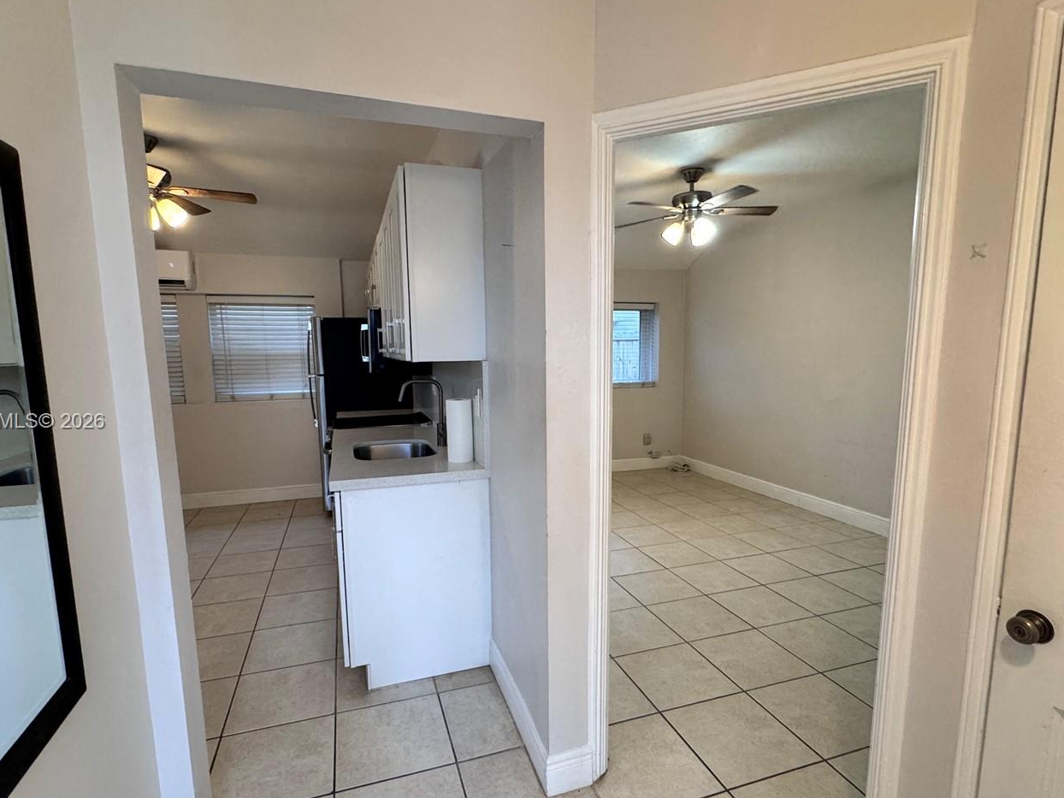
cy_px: 423
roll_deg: +0.4
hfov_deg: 87.7
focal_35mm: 18
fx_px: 553
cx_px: 523
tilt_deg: -8.7
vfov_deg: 71.5
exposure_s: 1/120
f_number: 2.2
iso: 320
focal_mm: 2.22
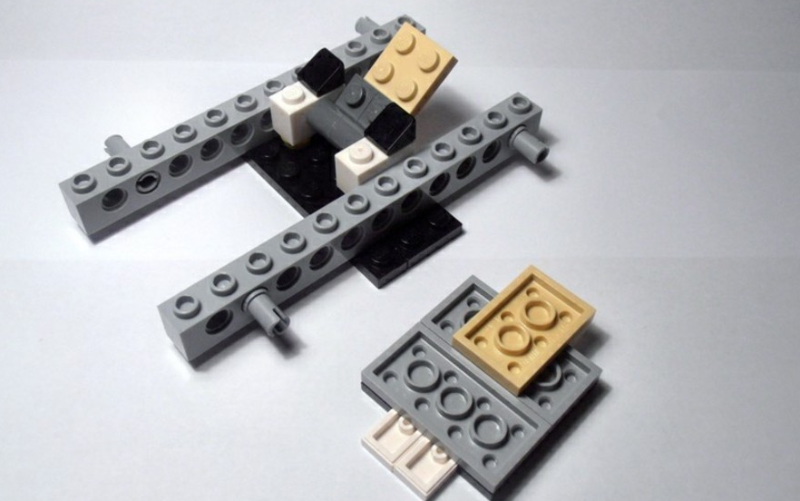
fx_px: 872
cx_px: 395
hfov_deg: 49.3
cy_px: 266
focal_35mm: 40
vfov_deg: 32.0
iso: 80
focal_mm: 6.61
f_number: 3.9
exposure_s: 1/80
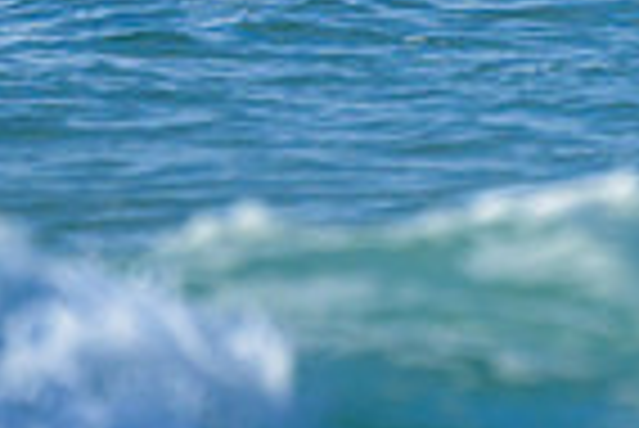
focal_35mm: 4499
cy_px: -289
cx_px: 890
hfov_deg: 0.5
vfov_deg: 0.3
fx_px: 79938
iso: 280
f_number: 6.3
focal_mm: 800
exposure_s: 1/2000
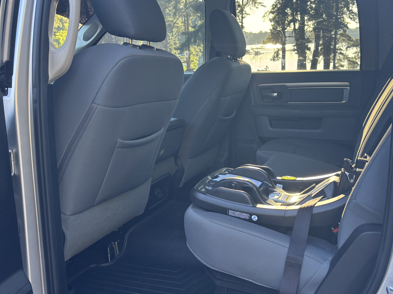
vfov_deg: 37.6
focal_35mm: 38
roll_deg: +1.3
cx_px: 224
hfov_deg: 48.8
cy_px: 173
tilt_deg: -17.2
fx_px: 431
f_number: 1.6
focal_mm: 5.96
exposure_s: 1/121
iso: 80
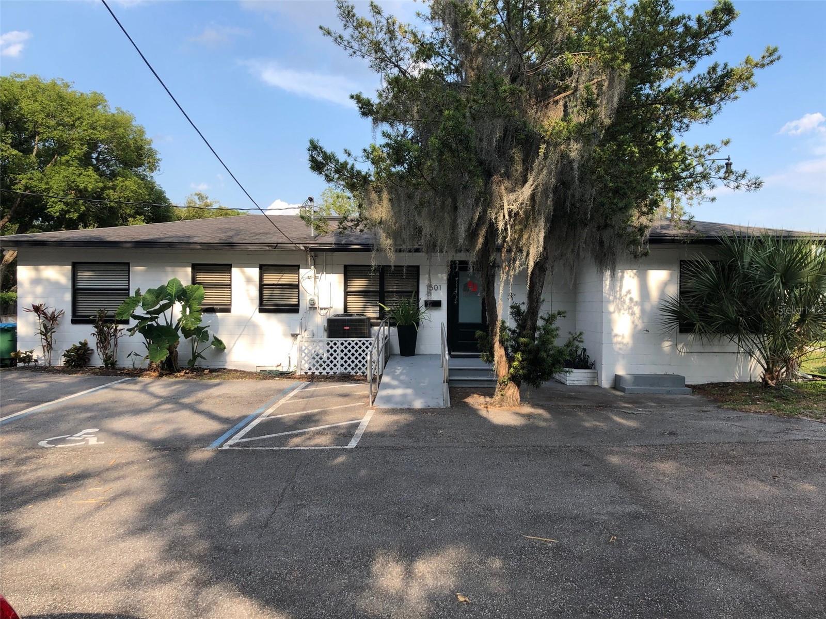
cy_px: 310
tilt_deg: -1.4
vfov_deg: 49.7
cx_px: 413
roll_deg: -0.1
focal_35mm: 28
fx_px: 668
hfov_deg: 63.4
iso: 20
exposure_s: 1/852
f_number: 1.8
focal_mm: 4
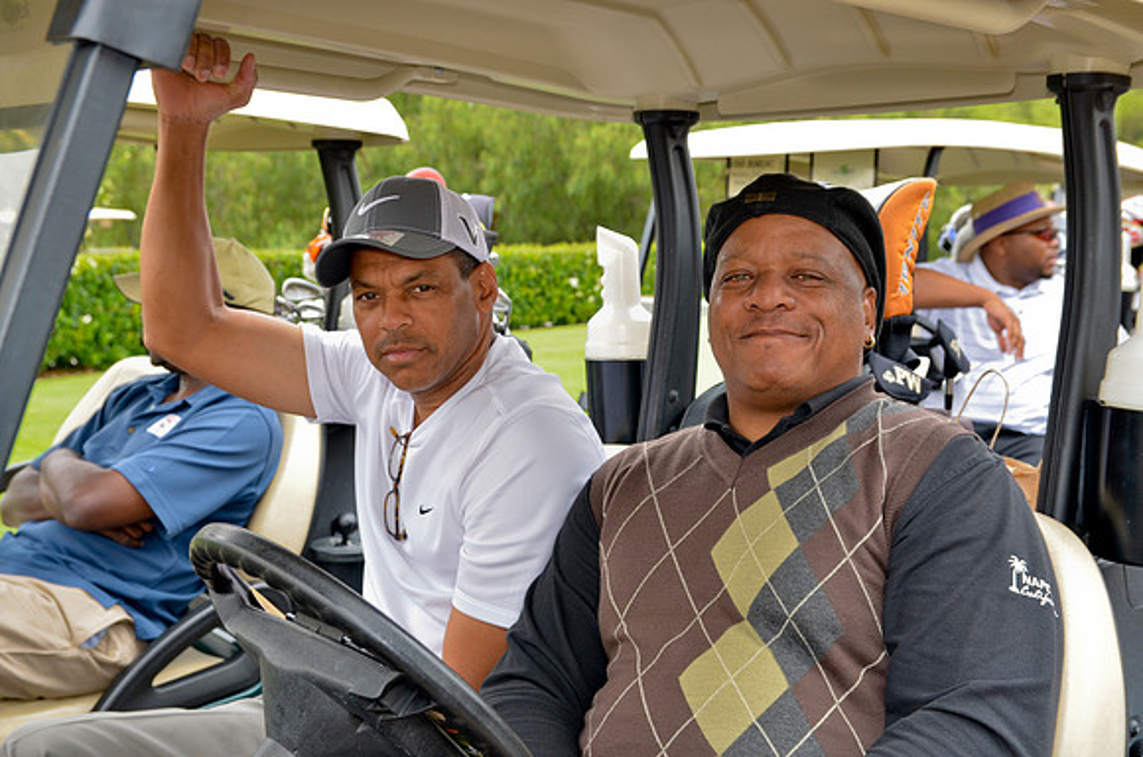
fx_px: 1616
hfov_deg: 39.0
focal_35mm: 51
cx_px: 572
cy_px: 378
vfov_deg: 26.4
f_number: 5
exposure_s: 1/200
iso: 200
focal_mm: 34
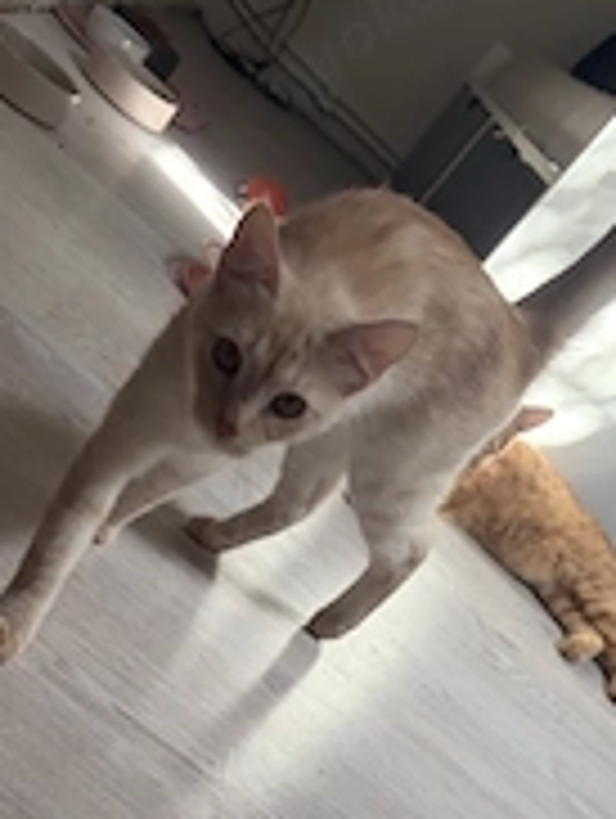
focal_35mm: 57
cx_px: 148
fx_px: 1349
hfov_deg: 25.4
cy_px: 760
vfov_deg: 31.9
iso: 64
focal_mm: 5.96
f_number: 1.6
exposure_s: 1/122
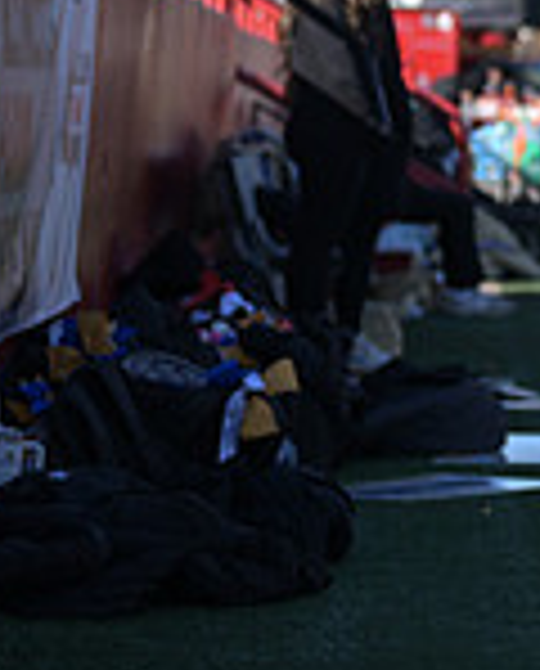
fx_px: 5074
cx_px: 1274
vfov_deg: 7.5
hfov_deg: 5.9
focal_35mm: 255
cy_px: 20
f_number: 2.8
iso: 100
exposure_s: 1/1600
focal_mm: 70
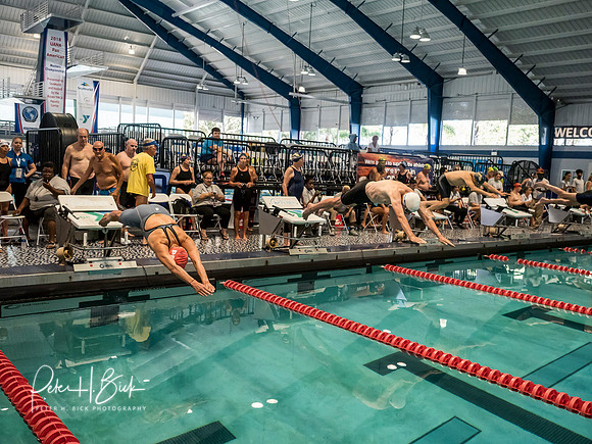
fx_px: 581
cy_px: 222
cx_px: 296
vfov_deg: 41.8
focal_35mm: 34
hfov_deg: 54.0
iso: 2500
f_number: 2.8
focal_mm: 17
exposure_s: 1/800
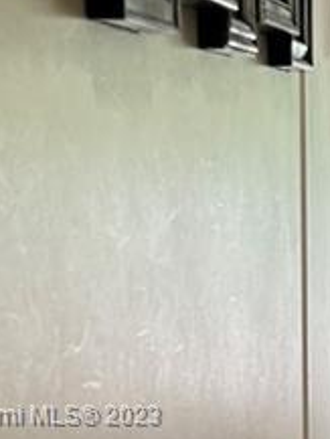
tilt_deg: -9.5
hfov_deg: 9.5
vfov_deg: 13.5
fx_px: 1829
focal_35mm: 144
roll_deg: -0.5
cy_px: 417
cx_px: 700
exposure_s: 1/60
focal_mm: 5.1
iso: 80
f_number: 1.6
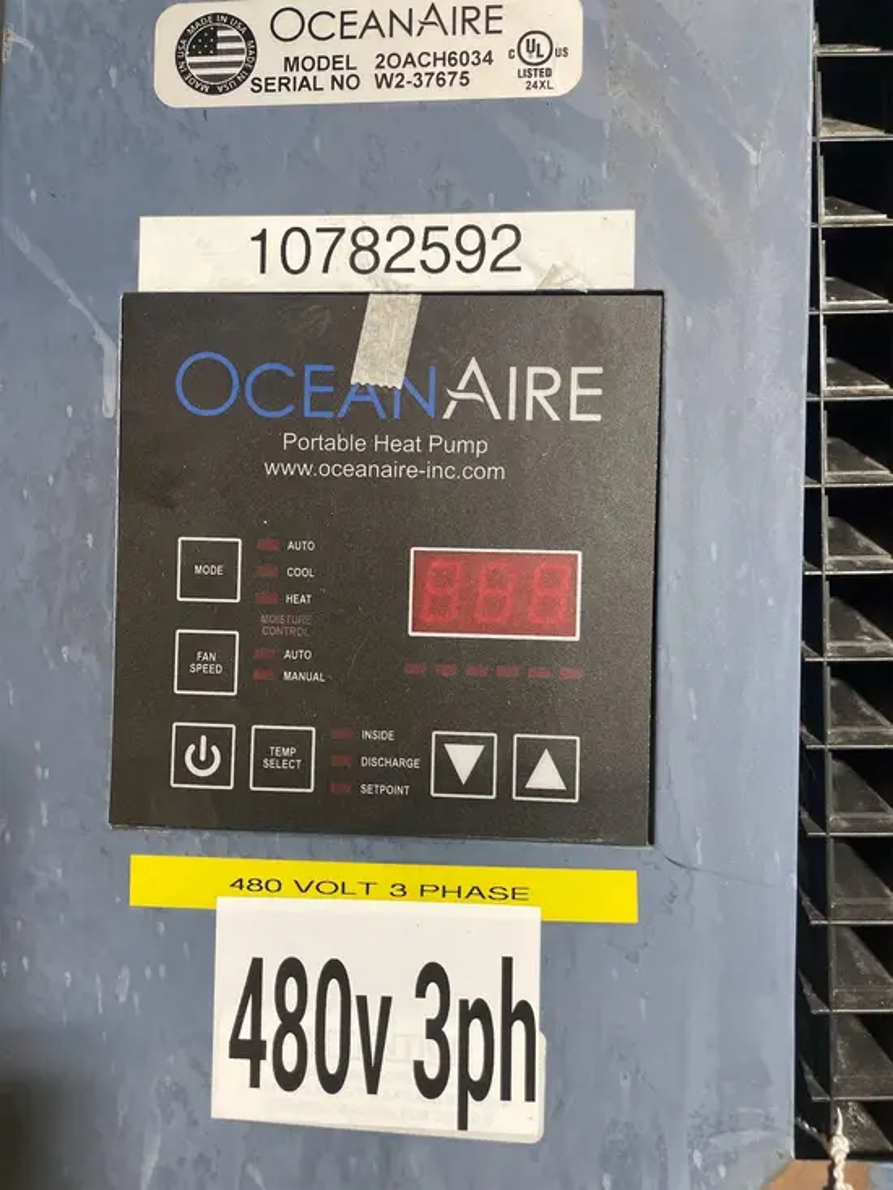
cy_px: 595
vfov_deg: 67.3
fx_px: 894
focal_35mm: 26
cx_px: 446
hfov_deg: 53.1
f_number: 1.6
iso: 125
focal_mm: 4.2
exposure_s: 1/78
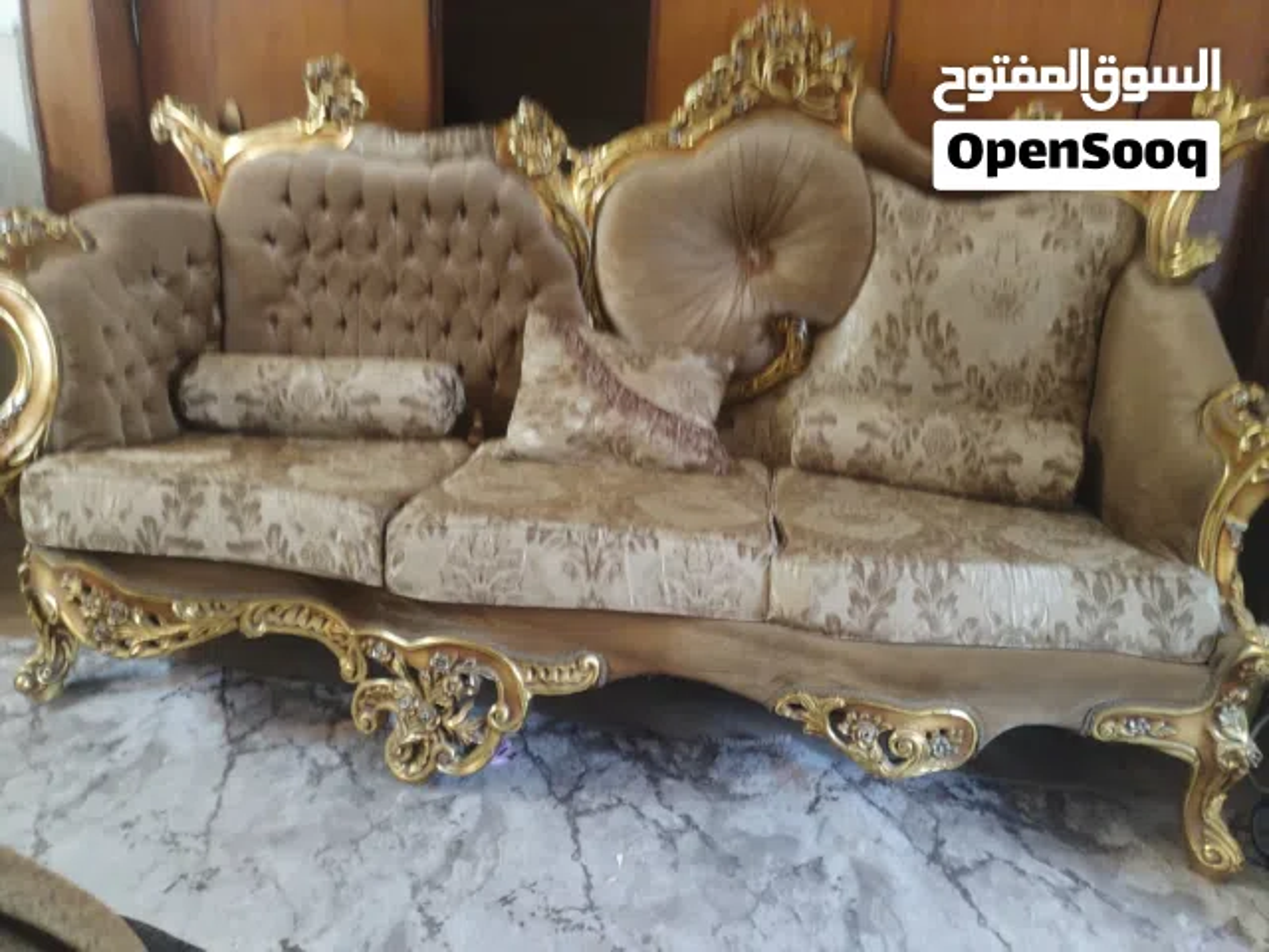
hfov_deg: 61.7
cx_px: 634
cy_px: 476
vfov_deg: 48.2
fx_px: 1063
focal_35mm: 29
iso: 968
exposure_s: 1/25
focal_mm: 4.75
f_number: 1.8
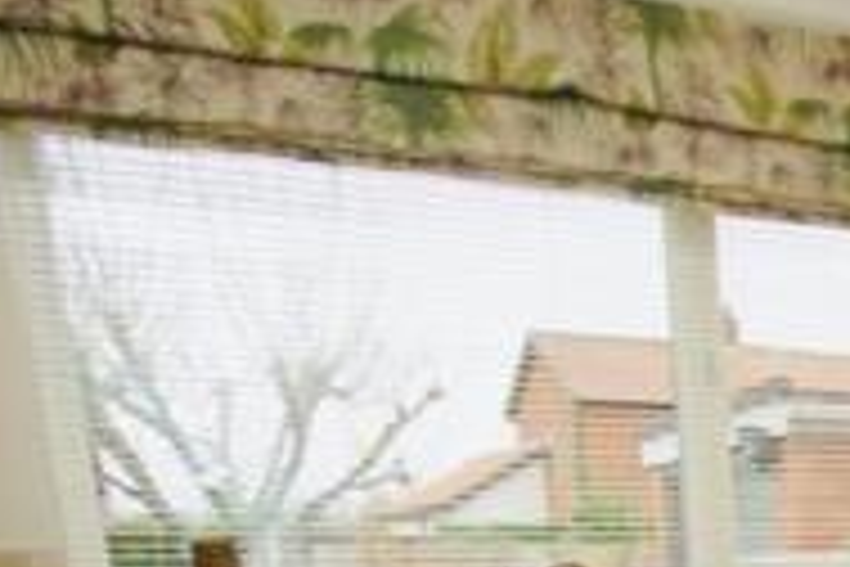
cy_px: 866
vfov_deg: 21.5
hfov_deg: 31.5
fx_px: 1228
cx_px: 1037
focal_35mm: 52
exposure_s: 1/125
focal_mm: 10
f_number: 3.5
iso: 640
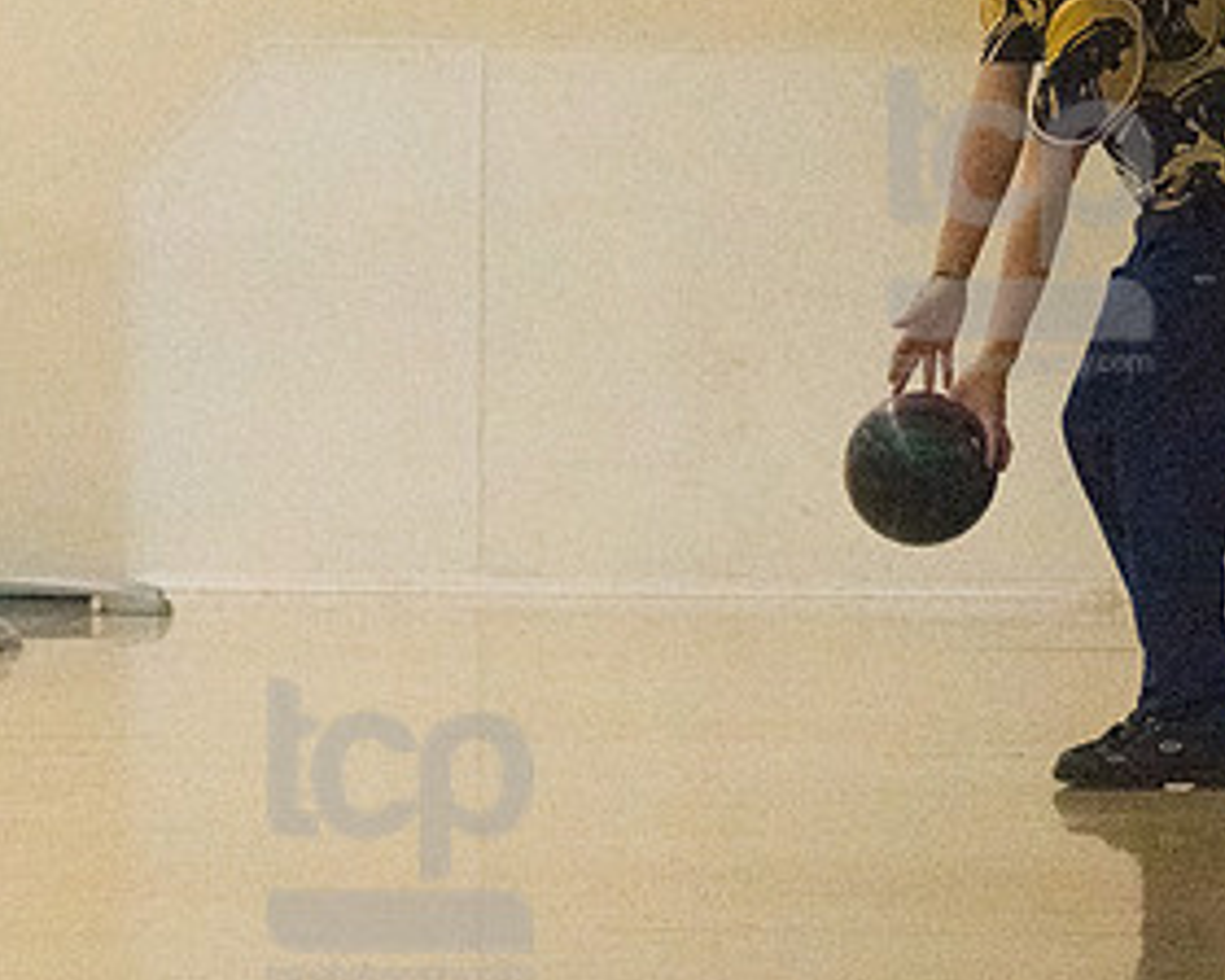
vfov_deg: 6.6
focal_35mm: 233
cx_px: 1019
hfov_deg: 8.3
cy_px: 223
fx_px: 8447
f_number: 4.5
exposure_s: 1/1250
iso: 10000
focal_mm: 80
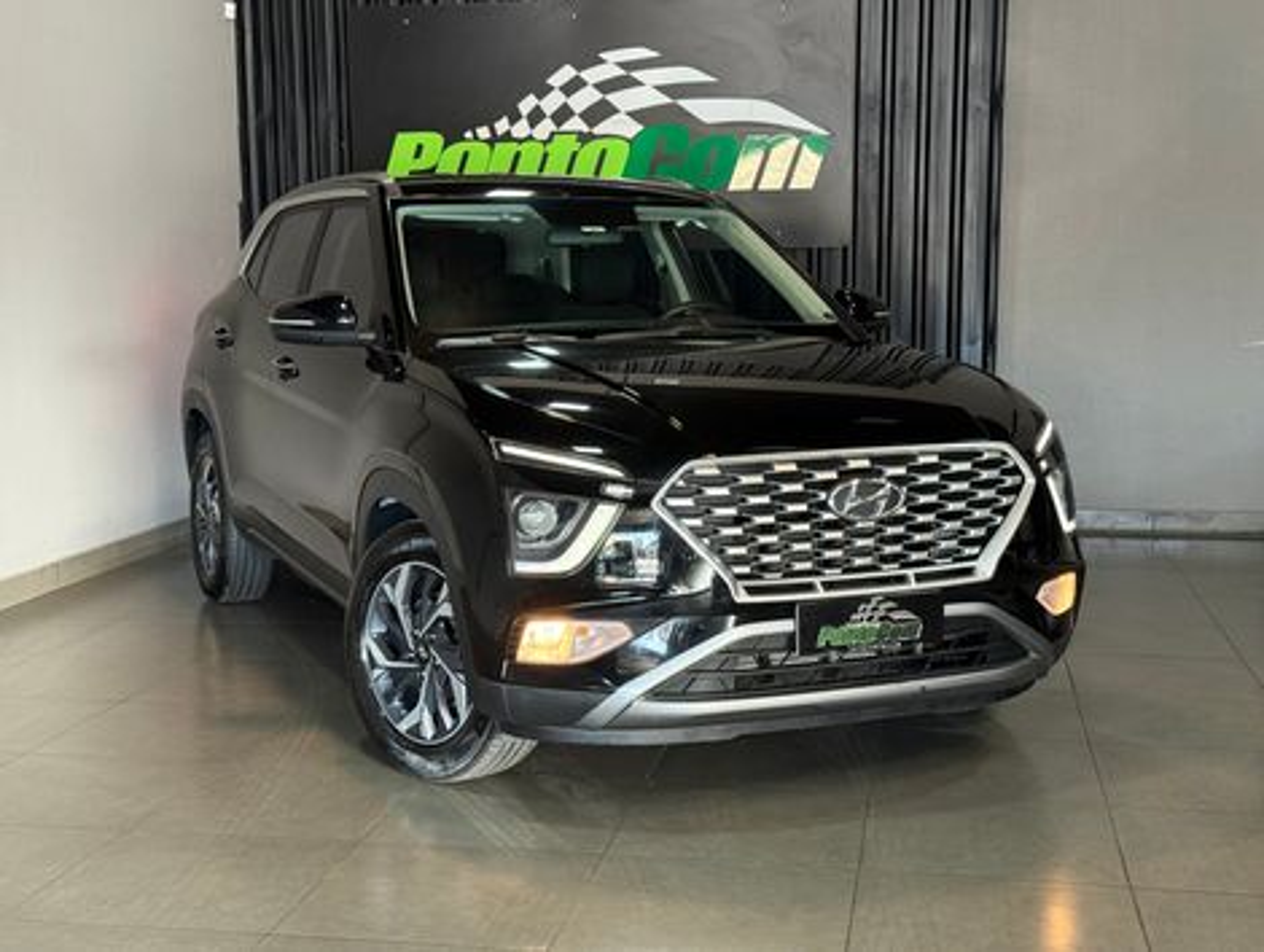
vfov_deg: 30.3
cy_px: 476
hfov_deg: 39.6
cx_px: 632
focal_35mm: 48
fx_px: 1755
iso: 250
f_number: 1.78
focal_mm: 6.76
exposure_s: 1/50
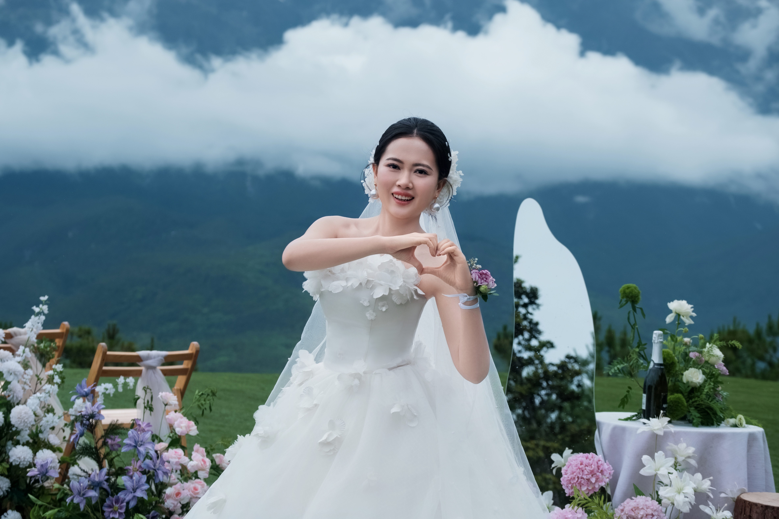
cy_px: 260
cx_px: 390
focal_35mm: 88
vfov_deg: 15.5
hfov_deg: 23.1
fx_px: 1904
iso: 500
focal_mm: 58.7
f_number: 5
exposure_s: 1/1600
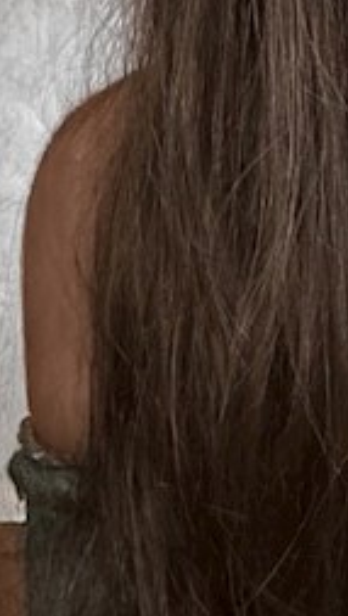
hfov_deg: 13.1
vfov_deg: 24.6
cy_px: 223
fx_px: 1406
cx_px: 567
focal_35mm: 86
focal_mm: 2.71
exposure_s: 1/56
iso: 320
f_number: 2.2
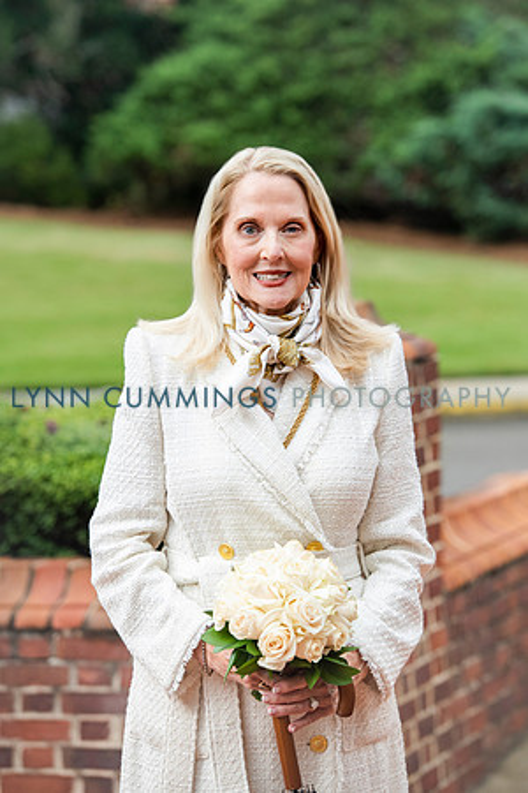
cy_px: 396
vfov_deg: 14.7
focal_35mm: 140
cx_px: 264
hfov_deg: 9.8
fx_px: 3080
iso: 640
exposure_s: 1/320
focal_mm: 140
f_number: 4.5
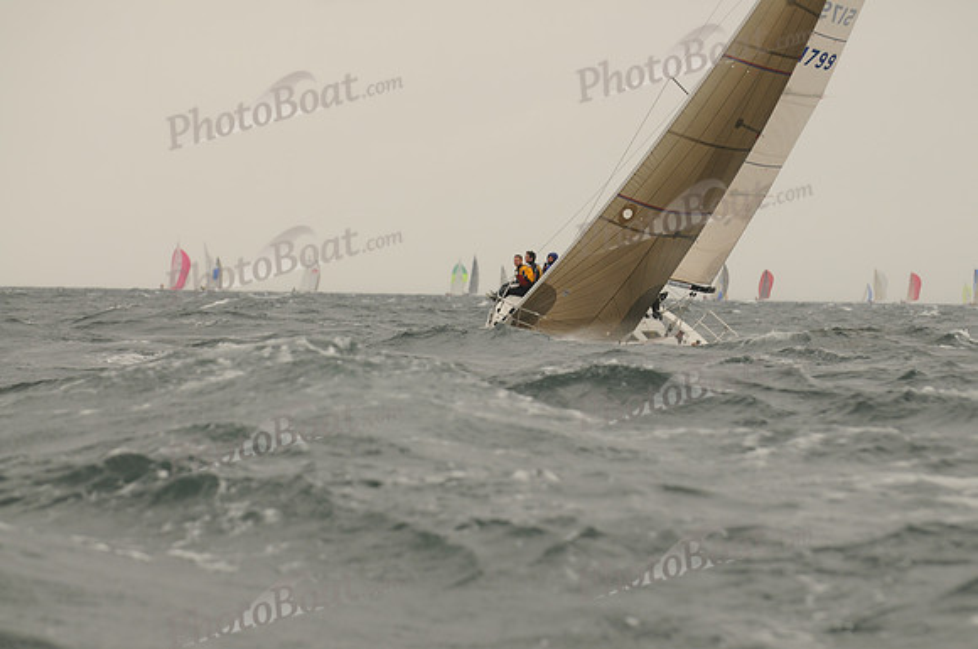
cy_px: 324
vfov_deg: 5.7
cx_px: 489
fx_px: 6511
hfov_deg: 8.6
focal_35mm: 240
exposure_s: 1/1000
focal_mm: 160
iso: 200
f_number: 4.5
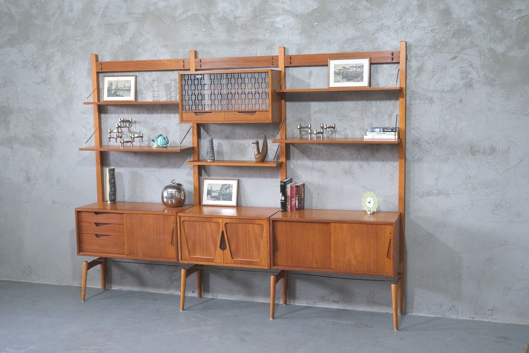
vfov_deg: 34.2
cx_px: 264
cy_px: 176
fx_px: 573
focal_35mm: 39
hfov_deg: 49.6
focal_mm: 26
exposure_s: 1/40
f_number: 4
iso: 2000
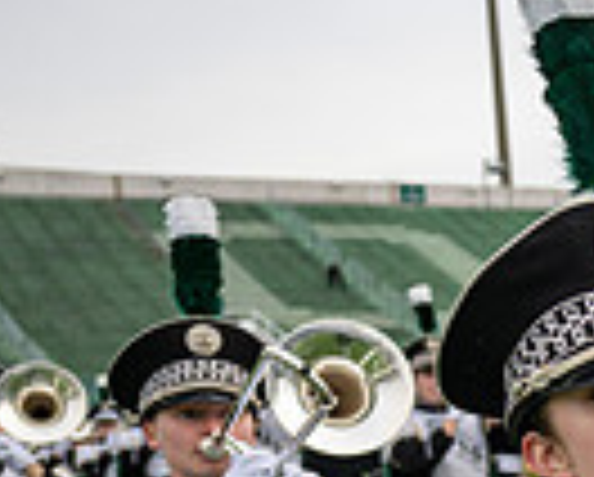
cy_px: 578
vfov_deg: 15.0
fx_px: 1743
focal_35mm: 99
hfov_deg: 16.1
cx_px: 1098
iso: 200
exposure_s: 1/500
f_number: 2.8
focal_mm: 24
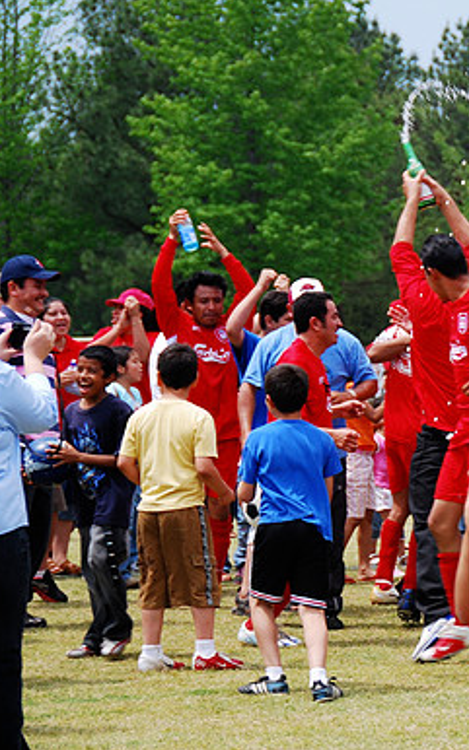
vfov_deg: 10.1
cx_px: 535
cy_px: 375
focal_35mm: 207
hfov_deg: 6.3
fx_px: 4236
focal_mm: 90
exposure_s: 1/250
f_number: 5.3
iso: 100
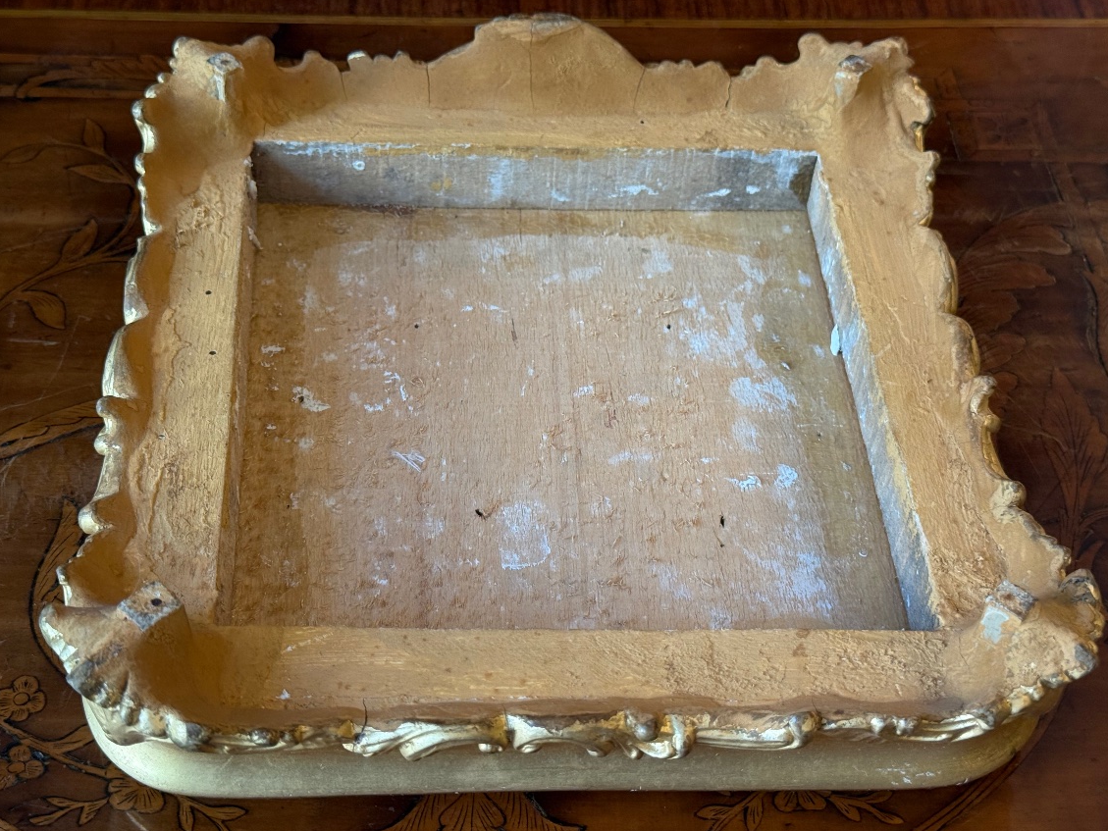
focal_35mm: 51
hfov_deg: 37.5
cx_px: 554
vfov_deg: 28.6
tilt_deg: -46.2
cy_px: 399
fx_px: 1633
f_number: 1.78
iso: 160
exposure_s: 1/100
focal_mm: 6.76
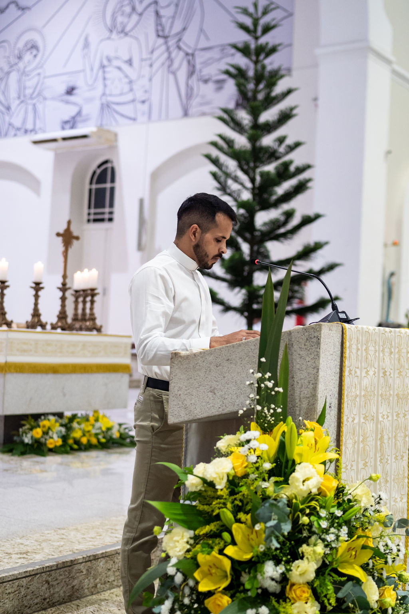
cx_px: 204
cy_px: 307
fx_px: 886
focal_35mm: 52
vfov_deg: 38.2
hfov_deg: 26.0
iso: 1250
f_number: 2
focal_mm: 35
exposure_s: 1/160
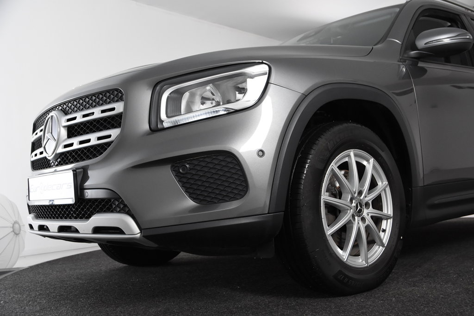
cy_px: 158
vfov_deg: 34.2
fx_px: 514
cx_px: 237
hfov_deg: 49.5
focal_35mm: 39
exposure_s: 1/100
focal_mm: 26
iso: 1600
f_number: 5
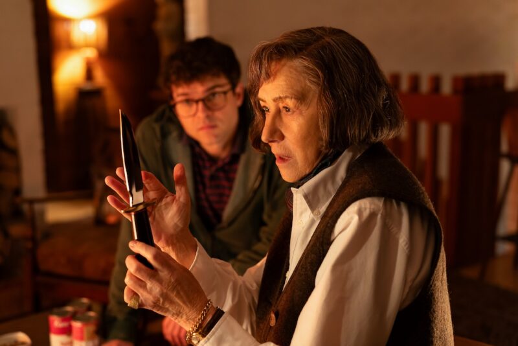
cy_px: 173
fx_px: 720
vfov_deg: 27.0
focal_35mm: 50
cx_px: 259
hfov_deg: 39.6
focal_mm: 50
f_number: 2.2
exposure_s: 1/160
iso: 3200
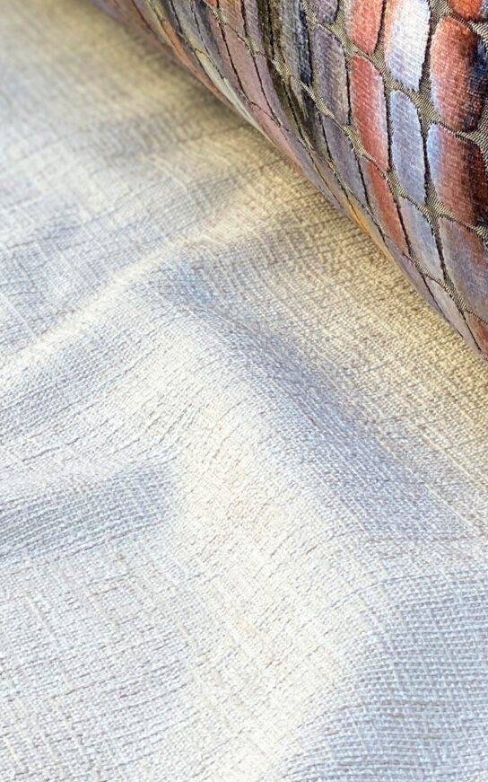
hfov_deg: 8.1
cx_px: 402
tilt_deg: -15.9
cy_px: -303
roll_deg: +3.5
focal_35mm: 162
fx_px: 3449
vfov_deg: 12.4
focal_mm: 6
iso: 20
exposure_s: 1/126
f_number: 2
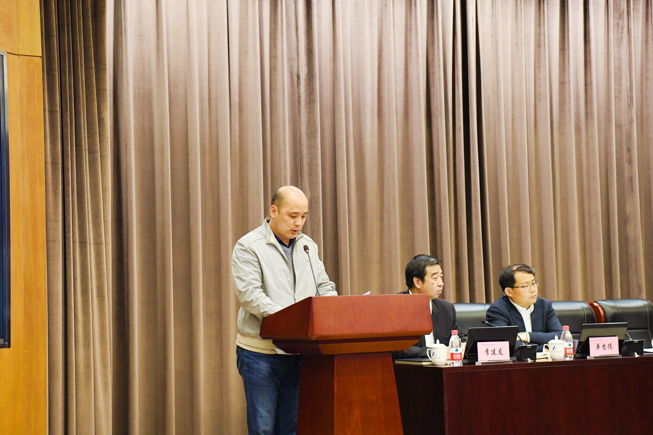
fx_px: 1270
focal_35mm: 70
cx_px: 326
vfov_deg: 19.5
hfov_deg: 28.8
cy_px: 218
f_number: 4.5
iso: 4000
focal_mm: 70
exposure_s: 1/100
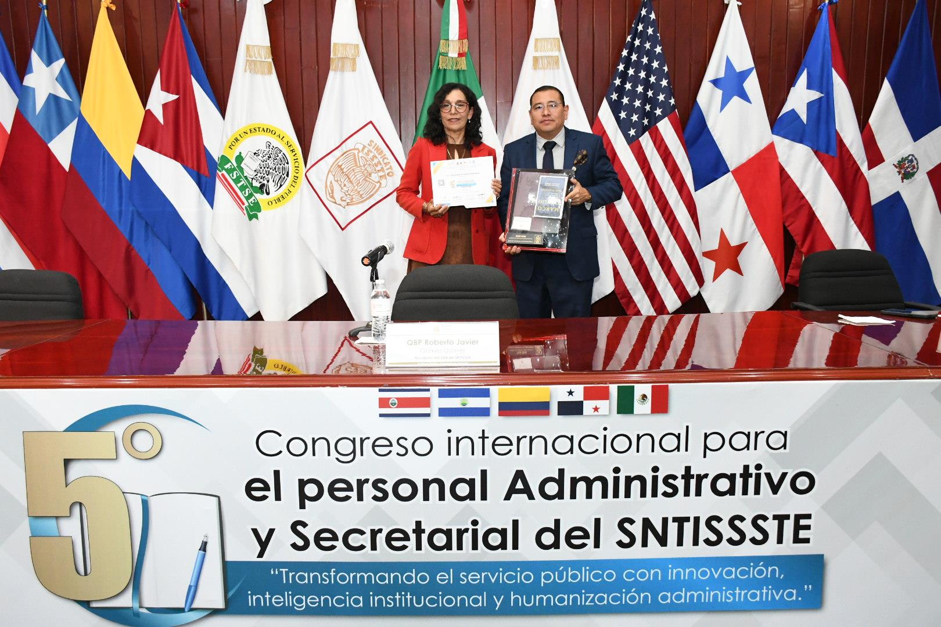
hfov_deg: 61.9
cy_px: 314
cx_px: 470
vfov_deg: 43.6
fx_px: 784
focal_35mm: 30
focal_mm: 20
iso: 3200
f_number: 5.6
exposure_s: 1/125
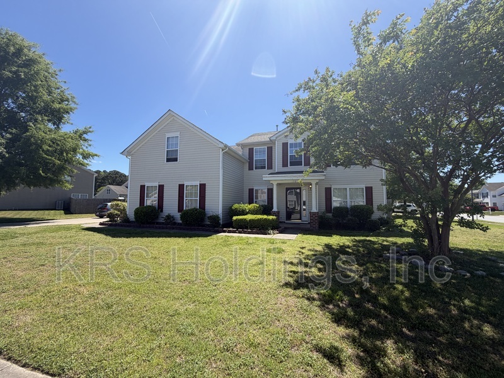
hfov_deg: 102.1
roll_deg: -0.2
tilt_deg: +4.8
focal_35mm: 14
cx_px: 252
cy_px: 189
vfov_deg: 85.7
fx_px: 204
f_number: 2.2
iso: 25
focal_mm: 2.22
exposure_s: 1/770
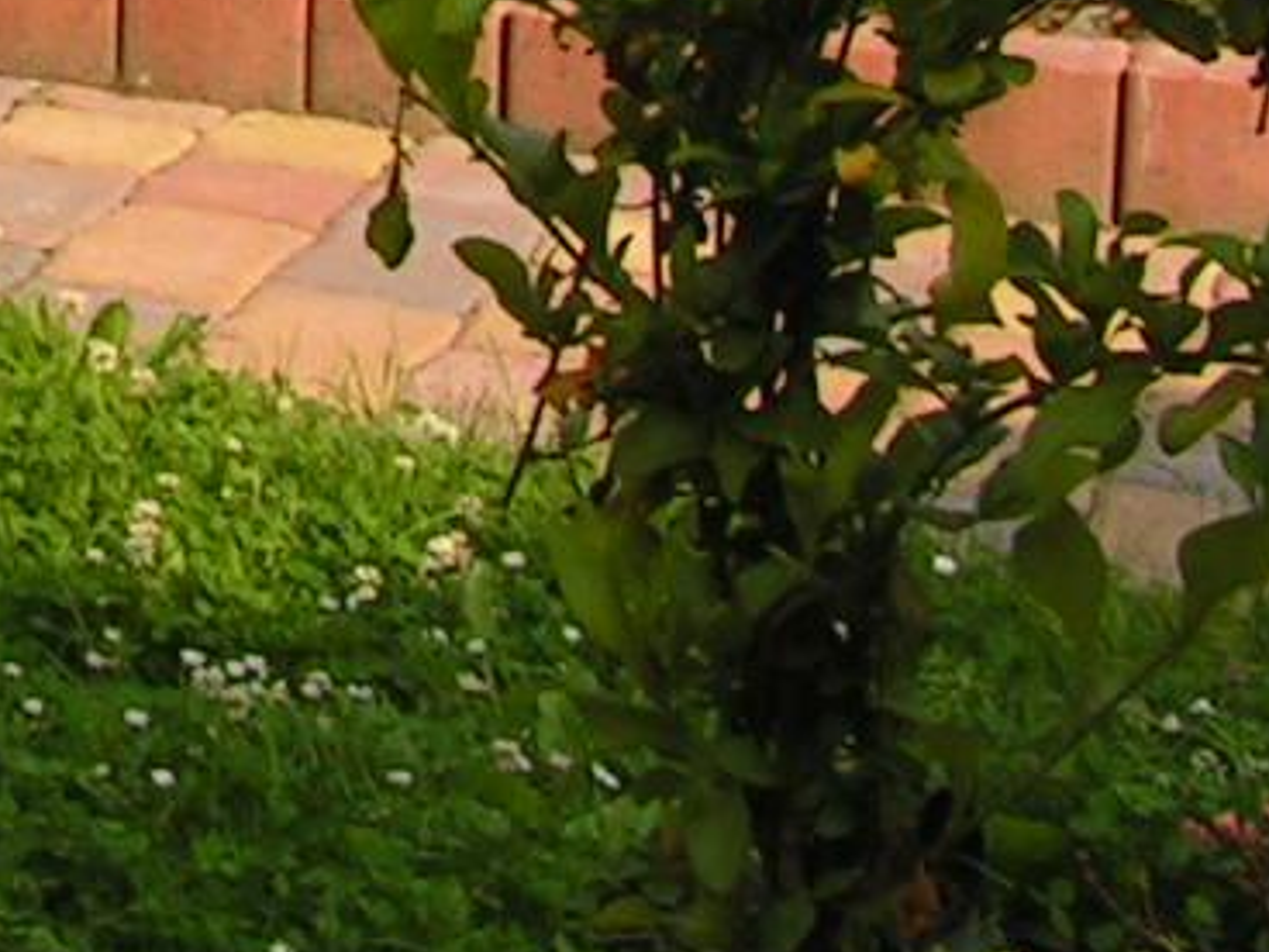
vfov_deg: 8.4
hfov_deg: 11.4
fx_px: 6049
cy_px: -1076
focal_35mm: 165
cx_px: -759
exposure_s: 1/200
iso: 50
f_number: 5.6
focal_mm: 6.3
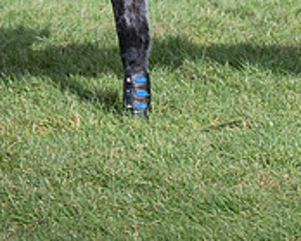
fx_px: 3535
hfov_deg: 4.9
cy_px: -37
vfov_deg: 3.9
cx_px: 147
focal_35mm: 397
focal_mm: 89
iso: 200
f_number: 4
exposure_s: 1/2000
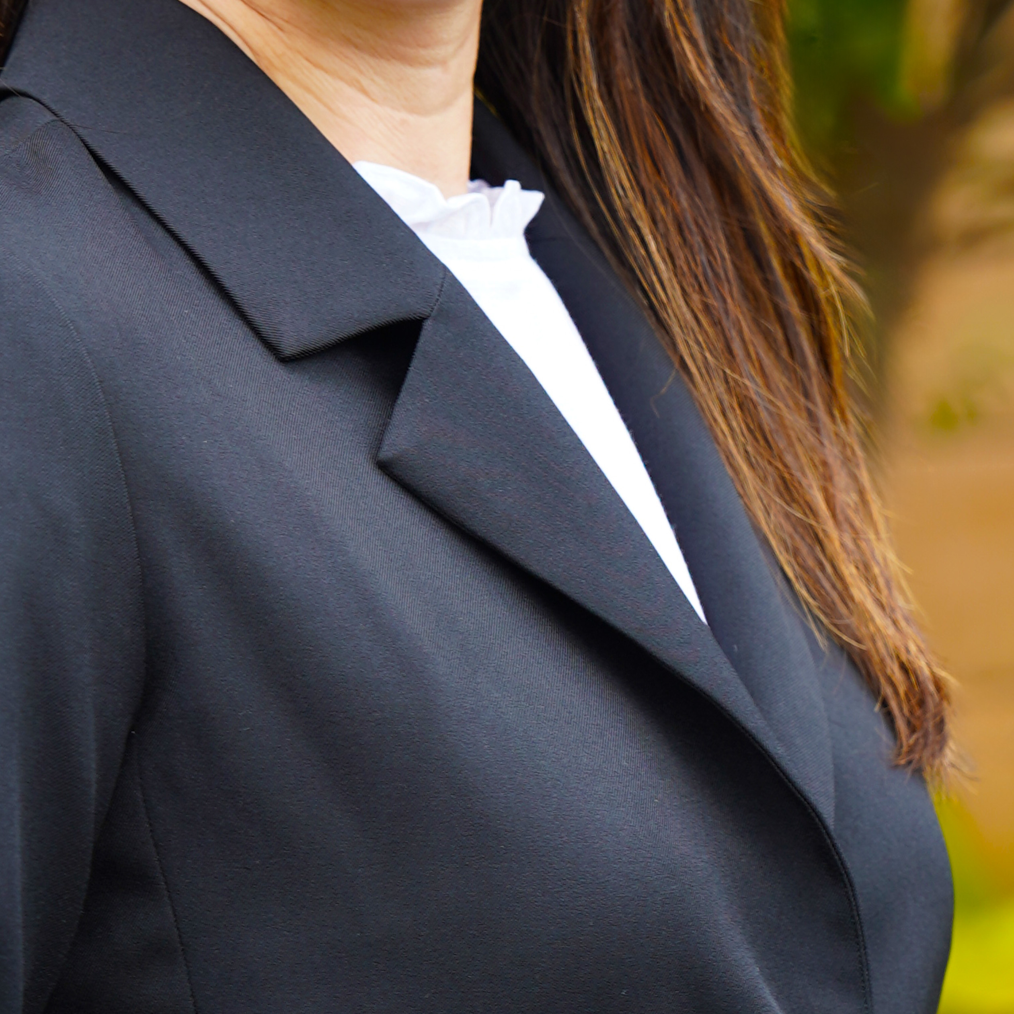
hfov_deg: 18.6
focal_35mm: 93
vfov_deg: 18.4
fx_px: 3082
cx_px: 283
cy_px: 126
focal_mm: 46
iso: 200
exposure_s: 1/160
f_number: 3.2
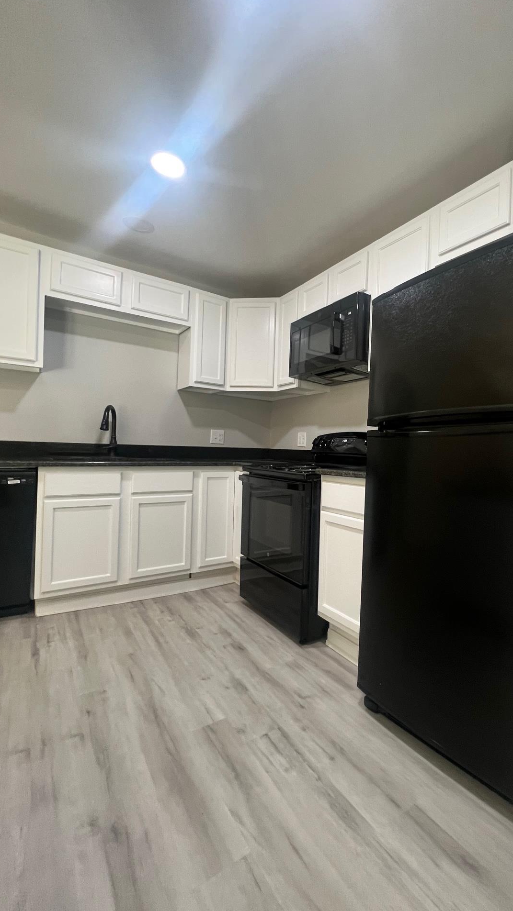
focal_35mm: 15
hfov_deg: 69.3
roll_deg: -1.4
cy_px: 452
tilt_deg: +1.1
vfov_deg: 103.0
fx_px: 363
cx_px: 324
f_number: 1.8
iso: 200
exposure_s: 1/60
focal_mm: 1.57
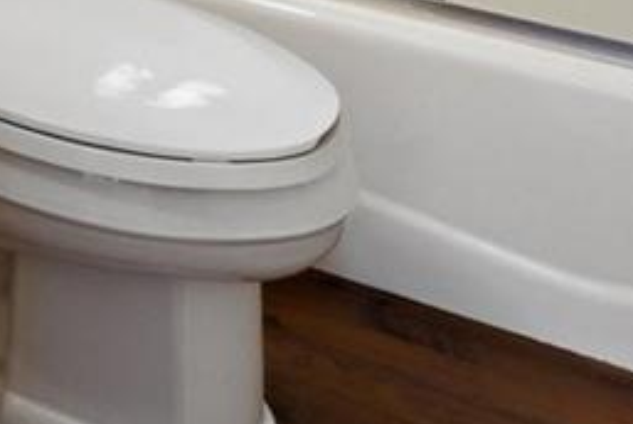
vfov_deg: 11.4
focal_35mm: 87
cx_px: -374
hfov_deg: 19.6
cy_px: -747
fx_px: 1531
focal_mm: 14
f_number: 8
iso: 400
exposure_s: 1/15
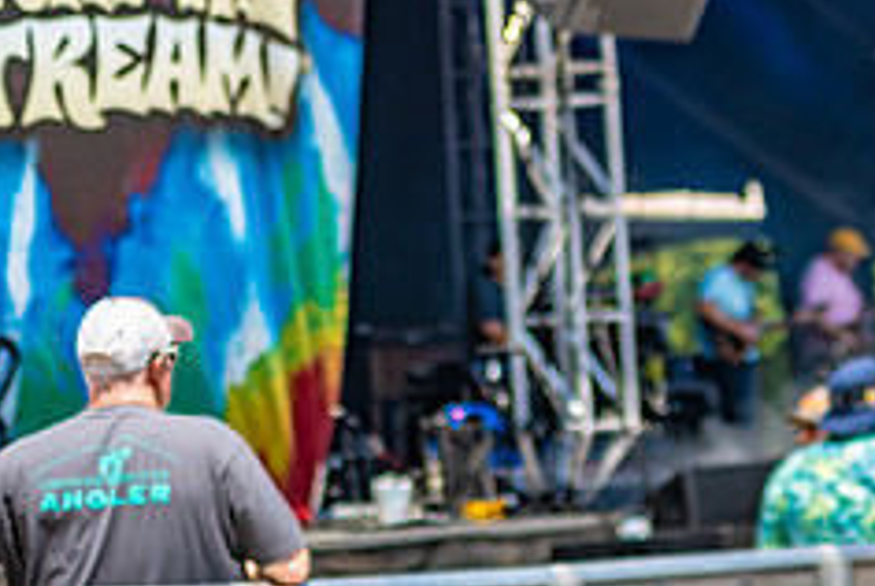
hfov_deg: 9.3
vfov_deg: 6.2
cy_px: -128
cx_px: 475
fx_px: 5378
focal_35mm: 221
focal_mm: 90
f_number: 4
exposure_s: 1/500
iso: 125
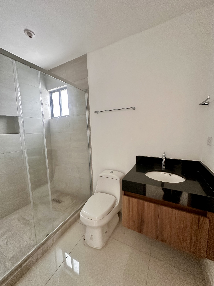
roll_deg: +1.1
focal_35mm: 14
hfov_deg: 85.7
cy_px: 143
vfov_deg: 102.1
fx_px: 115
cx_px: 107
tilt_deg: -6.6
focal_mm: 2.22
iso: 400
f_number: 2.2
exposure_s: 1/60
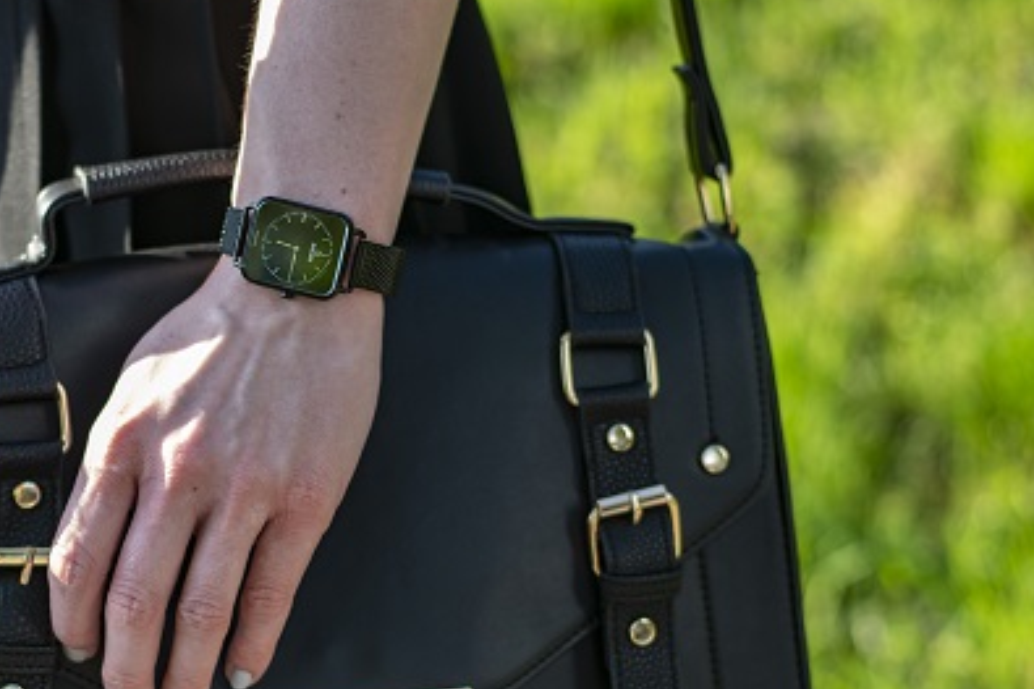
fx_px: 3273
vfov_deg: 12.0
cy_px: 485
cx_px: 343
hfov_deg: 17.9
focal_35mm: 114
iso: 200
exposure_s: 1/400
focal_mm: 50
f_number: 2.8
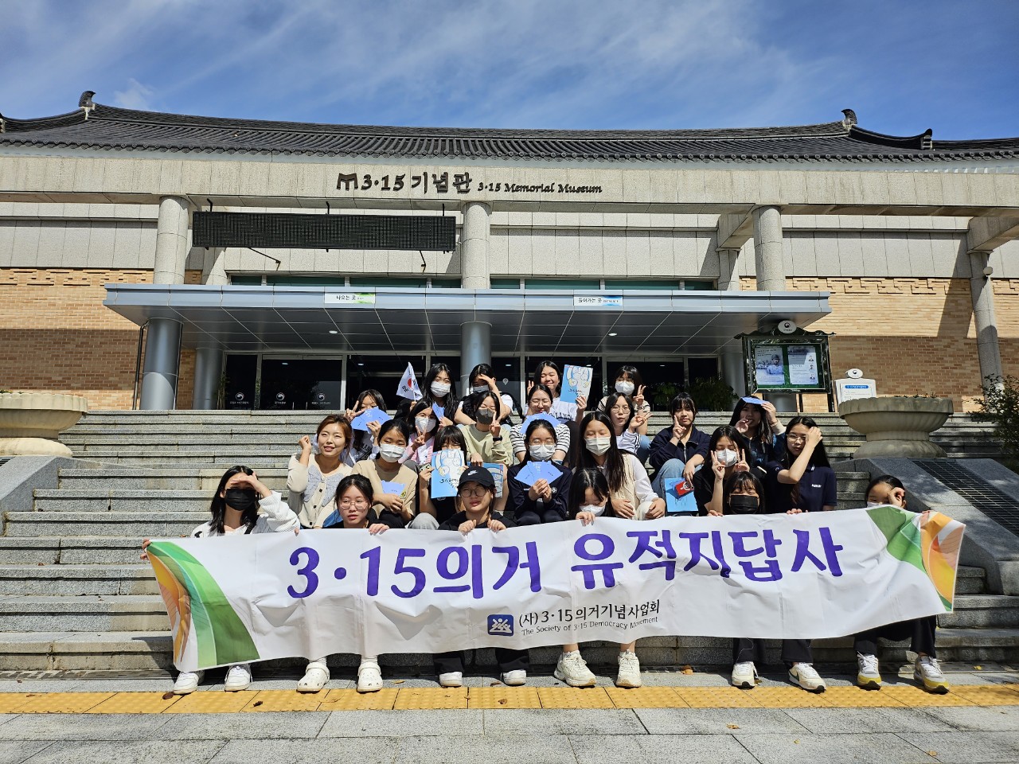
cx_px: 510
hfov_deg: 71.6
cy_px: 382
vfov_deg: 56.8
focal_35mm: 24
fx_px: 706
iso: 50
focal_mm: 5
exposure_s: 1/10000
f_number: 1.8
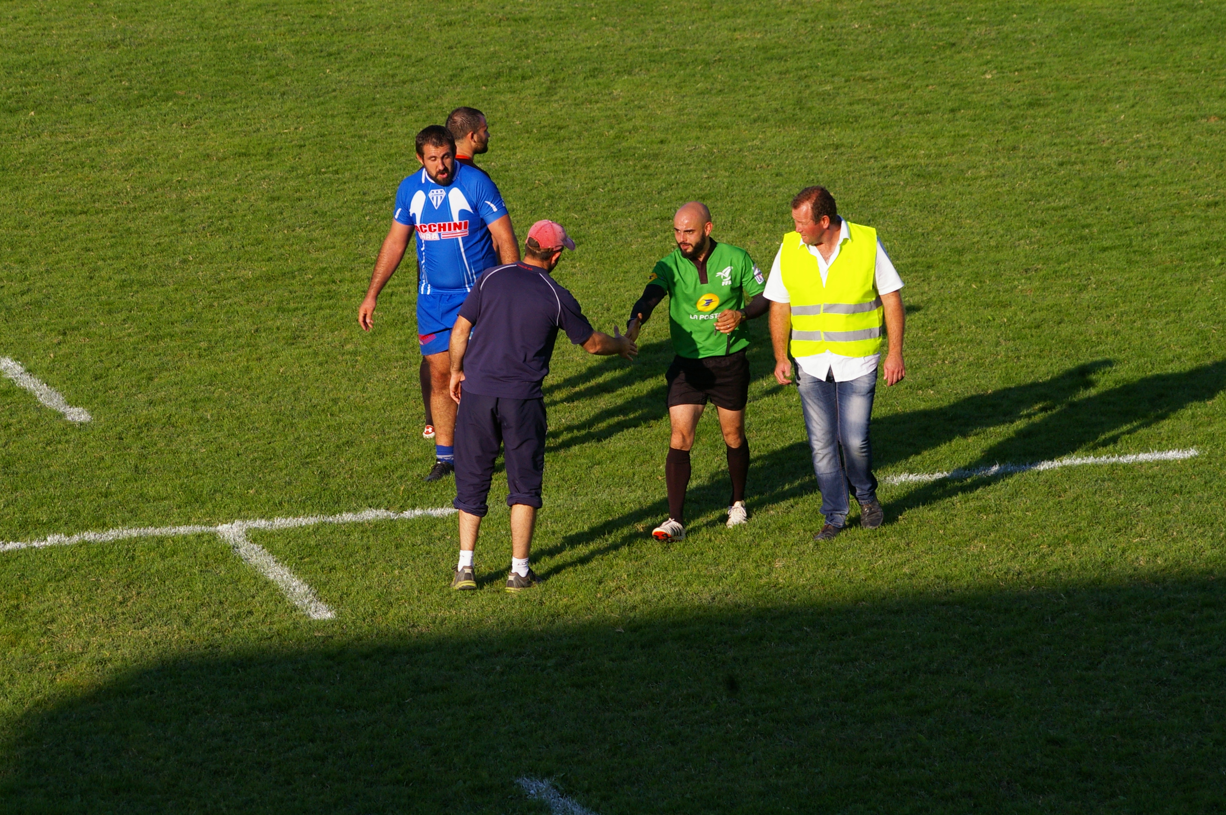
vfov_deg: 6.1
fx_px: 7656
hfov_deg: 9.2
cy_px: 408
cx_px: 613
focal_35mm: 225
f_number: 9.5
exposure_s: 1/500
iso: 400
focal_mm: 150
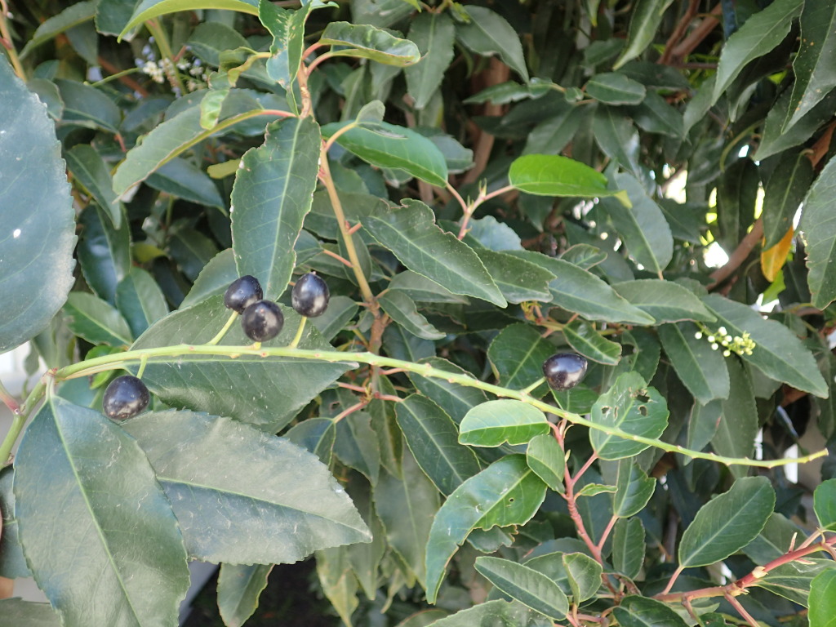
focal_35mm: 30
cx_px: 418
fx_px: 725
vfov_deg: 46.8
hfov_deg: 60.0
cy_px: 314
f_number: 2.3
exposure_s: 1/125
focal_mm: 5.5
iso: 100
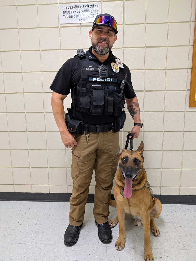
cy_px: 130
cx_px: 98
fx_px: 181
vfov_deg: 71.5
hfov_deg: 56.9
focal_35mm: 24
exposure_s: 1/120
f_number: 1.68
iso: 869
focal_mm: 6.9
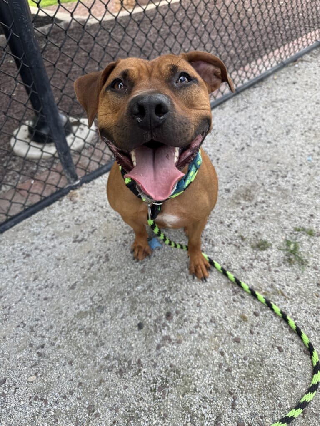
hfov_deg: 56.8
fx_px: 296
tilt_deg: -43.7
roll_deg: +4.3
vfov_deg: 71.6
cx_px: 160
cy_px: 213
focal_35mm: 24
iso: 80
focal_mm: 6.76
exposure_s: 1/499
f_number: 1.78
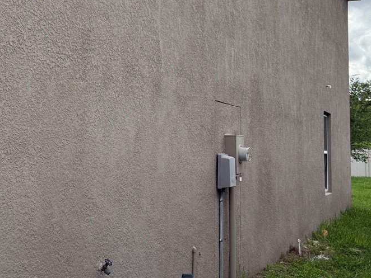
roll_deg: -1.3
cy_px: 69
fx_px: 622
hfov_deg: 32.9
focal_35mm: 58
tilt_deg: +9.7
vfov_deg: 25.0
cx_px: 123
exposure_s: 1/3279
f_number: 1.78
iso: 100
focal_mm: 6.76
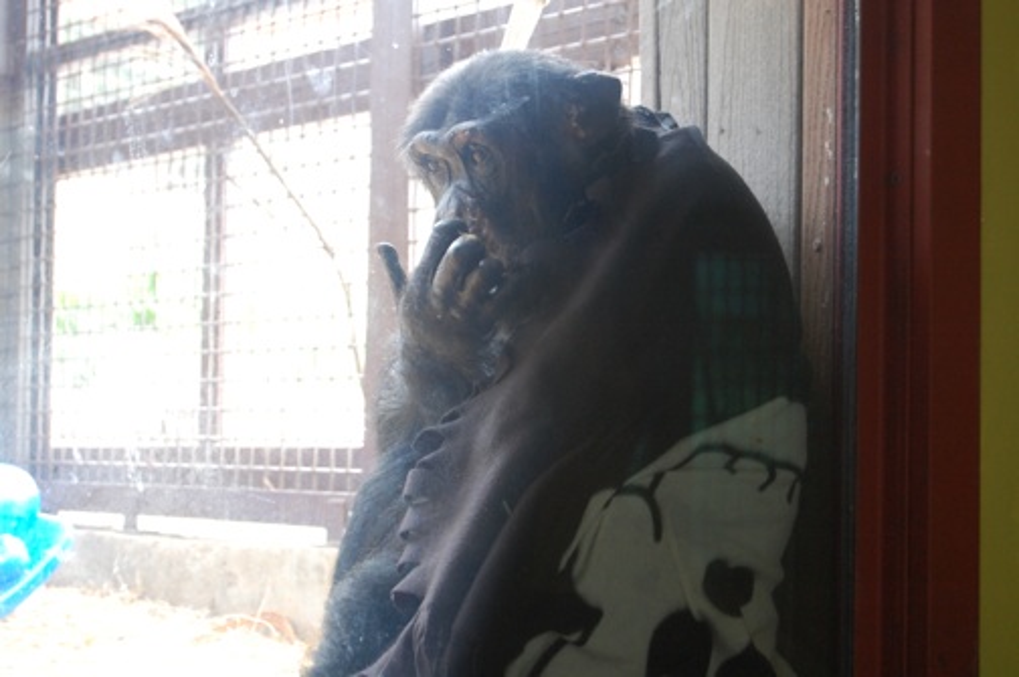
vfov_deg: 16.5
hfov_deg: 24.6
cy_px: 338
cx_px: 510
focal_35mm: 82
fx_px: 2333
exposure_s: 1/20
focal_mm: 55
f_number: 5.6
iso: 800
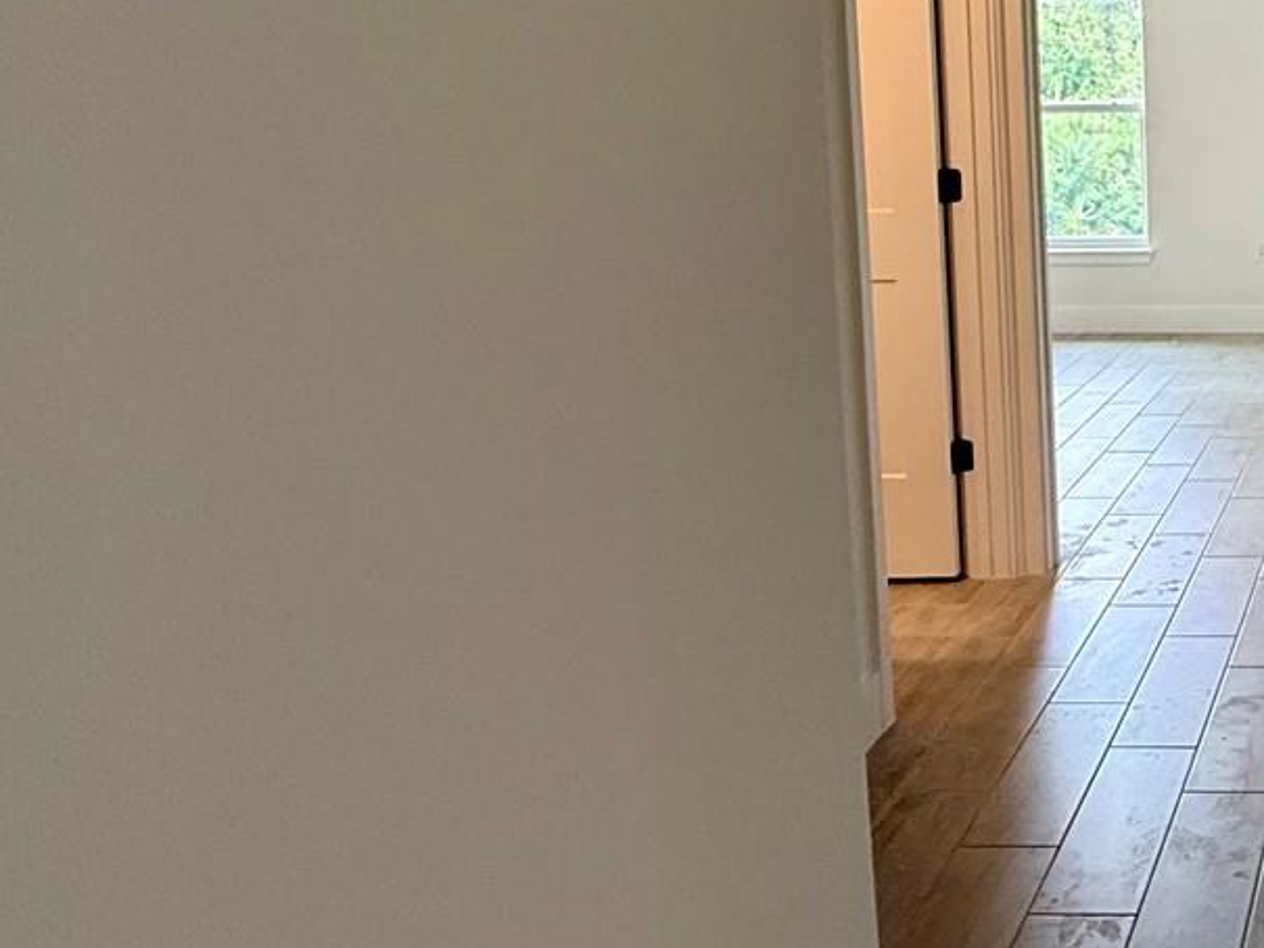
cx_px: 1417
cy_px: 236
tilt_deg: -5.6
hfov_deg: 39.9
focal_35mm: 37
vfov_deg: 37.7
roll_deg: +0.0
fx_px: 1351
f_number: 2.2
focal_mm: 2.22
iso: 200
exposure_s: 1/120
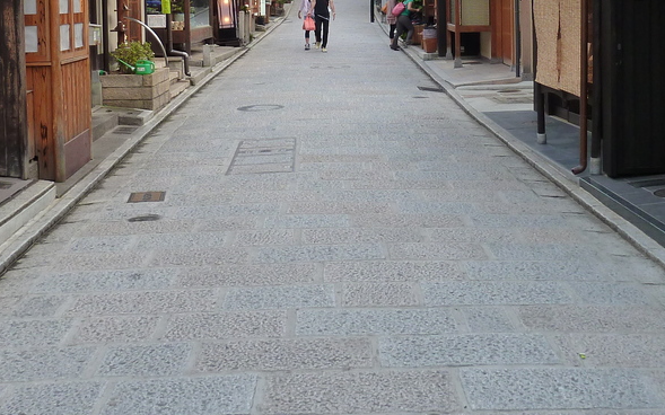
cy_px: 38
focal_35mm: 54
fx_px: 979
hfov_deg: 37.5
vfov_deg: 23.3
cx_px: 362
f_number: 3.3
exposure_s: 1/50
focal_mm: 4.1
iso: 125
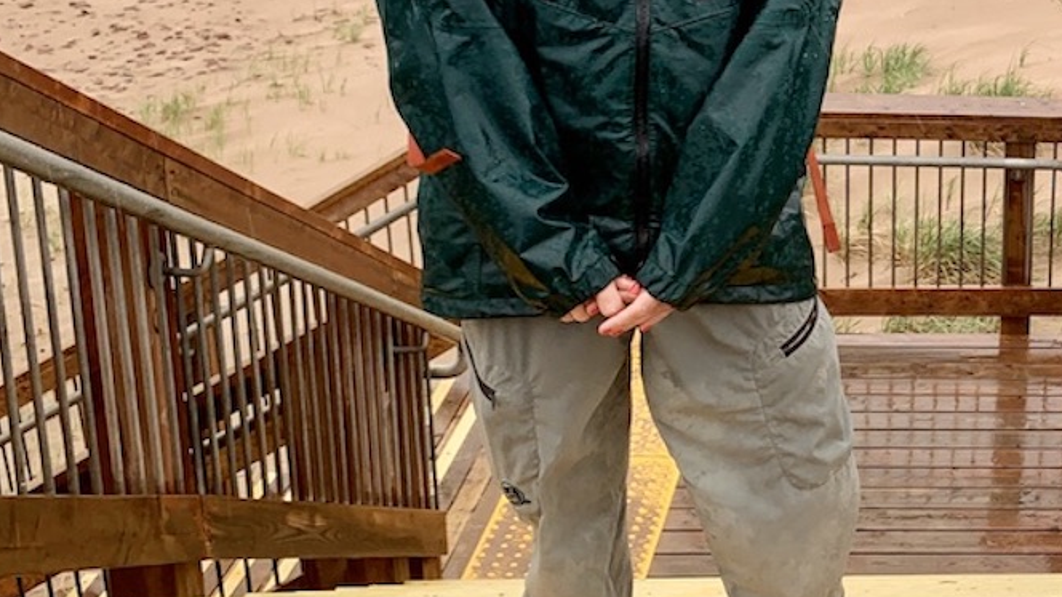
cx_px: 1195
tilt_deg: -15.4
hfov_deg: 29.3
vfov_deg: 18.6
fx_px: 1802
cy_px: 97
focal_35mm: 64
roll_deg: -4.2
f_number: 1.8
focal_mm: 4.25
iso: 25
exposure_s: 1/270
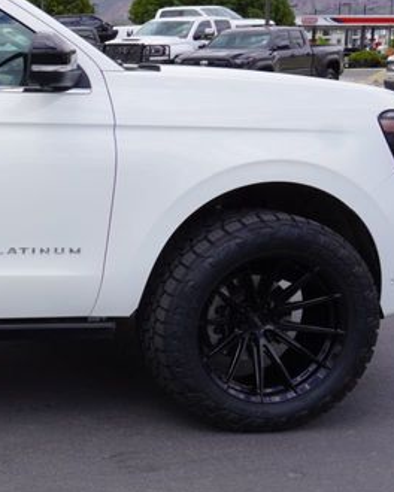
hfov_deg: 18.4
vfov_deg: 27.1
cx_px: -254
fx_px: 1020
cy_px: 221
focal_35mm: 70
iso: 100
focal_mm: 16
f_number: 9
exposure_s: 1/125
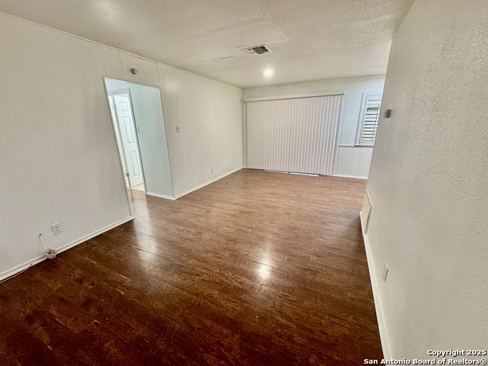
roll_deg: -0.4
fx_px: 197
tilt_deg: -18.9
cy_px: 183
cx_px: 244
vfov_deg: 85.7
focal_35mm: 14
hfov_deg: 102.1
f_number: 2.2
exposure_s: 1/60
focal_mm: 2.22
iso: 250
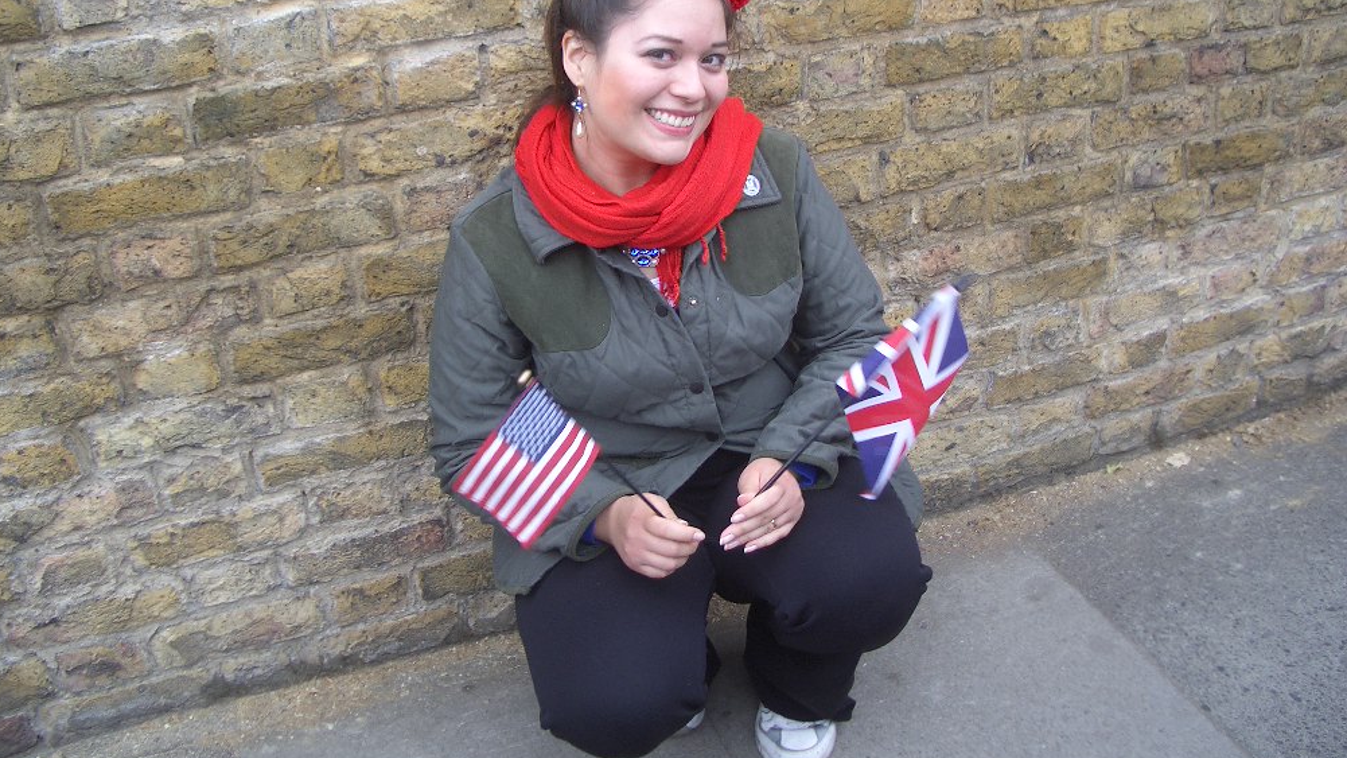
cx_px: 682
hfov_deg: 51.6
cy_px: 299
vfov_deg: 30.3
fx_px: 1393
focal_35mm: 39
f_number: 2.6
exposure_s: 1/160
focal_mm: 5.8
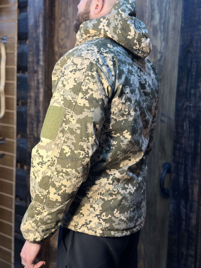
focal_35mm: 48
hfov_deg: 30.3
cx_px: 100
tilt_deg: -6.5
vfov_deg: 39.7
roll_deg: -2.3
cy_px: 134
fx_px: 372
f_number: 1.78
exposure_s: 1/50
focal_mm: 6.86
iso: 80
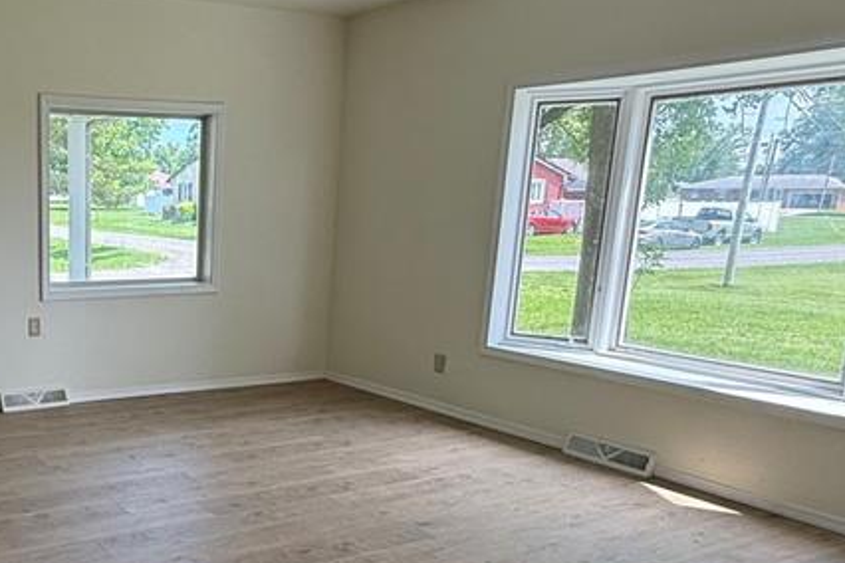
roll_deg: -0.4
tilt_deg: -11.9
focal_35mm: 35
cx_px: 117
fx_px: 821
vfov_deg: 37.5
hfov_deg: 49.7
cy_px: 371
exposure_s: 1/224
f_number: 2.2
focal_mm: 2.22
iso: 64
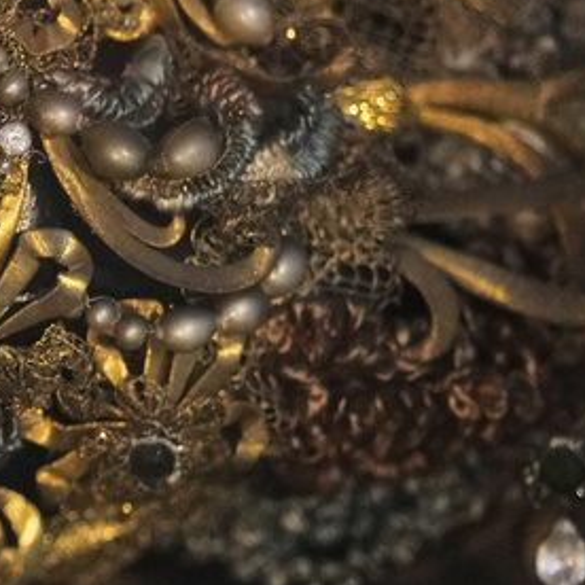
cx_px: -301
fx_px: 13556
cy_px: 214
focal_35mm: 709
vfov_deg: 2.5
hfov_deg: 2.5
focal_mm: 150
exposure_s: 1/400
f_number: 2
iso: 2000
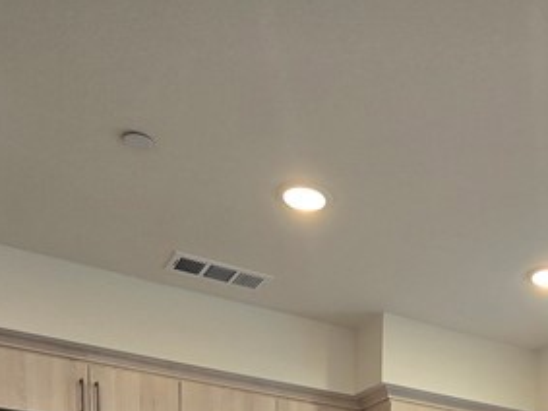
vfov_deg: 21.9
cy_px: 706
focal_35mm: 47
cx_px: 457
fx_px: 744
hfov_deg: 38.5
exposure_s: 1/60
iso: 64
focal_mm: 2.2
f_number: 2.2
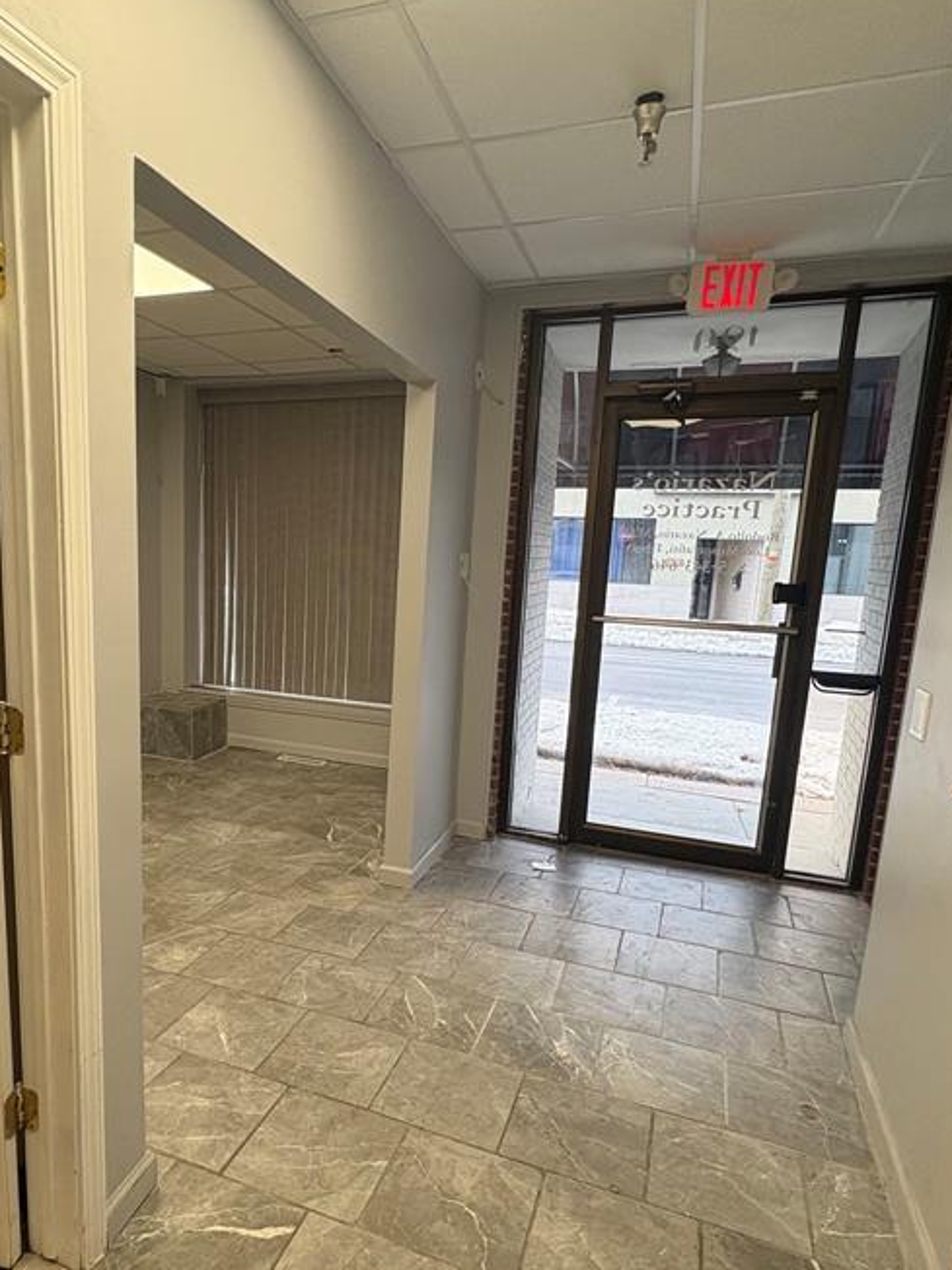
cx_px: 370
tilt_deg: -9.8
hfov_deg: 60.4
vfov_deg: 76.2
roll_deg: -2.2
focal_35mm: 22
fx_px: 807
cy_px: 693
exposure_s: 1/120
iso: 160
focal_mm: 2.22
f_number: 2.2
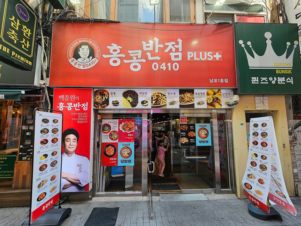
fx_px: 113
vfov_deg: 89.9
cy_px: 113
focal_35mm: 13
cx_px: 150
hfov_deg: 106.2
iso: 50
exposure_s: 1/120
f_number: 2.2
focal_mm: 2.2
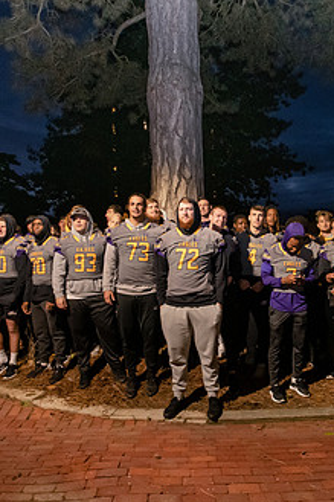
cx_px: 210
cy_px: 266
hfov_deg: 43.2
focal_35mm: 30
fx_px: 418
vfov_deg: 61.9
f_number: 5
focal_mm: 17
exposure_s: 1/40
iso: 5000
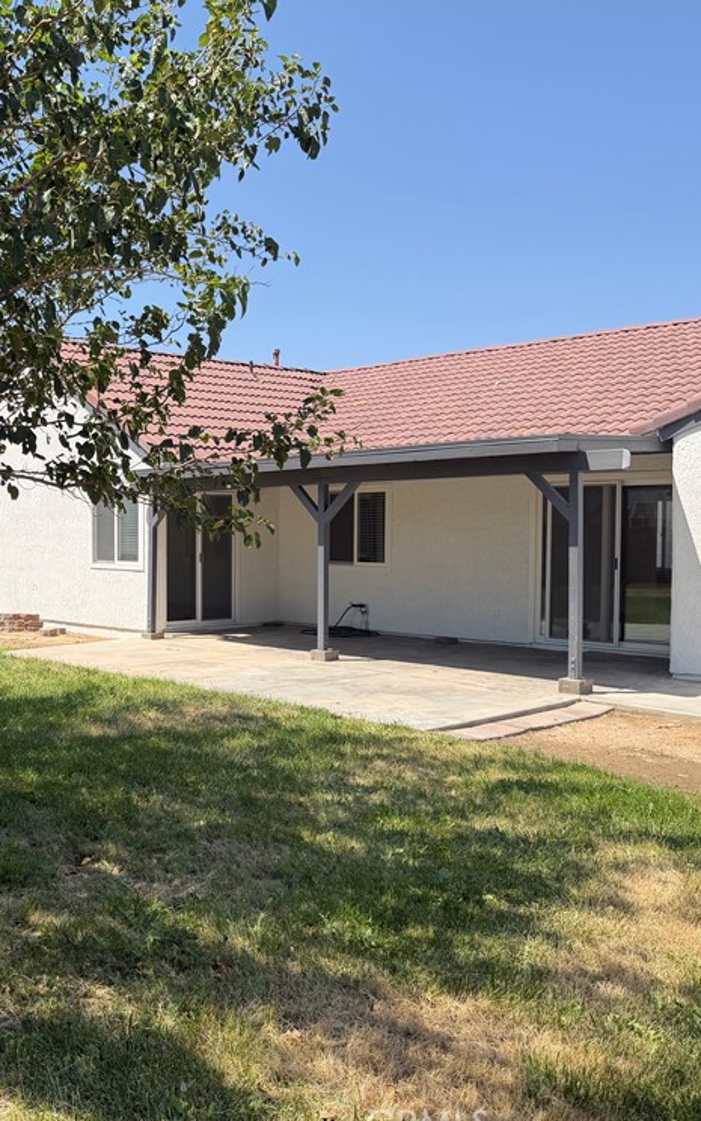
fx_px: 1070
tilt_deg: -2.1
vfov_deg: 55.3
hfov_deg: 34.6
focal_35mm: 35
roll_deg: -0.4
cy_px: 567
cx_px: 93
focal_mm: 6.76
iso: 80
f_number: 1.78
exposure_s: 1/3425
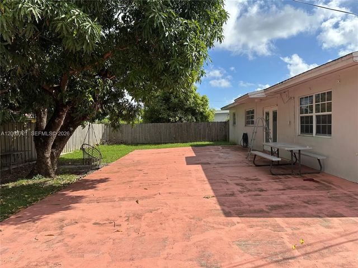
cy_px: 134
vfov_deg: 56.8
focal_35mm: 24
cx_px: 179
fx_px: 248
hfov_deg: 71.6
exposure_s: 1/5000
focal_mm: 6.86
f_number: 1.78
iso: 80
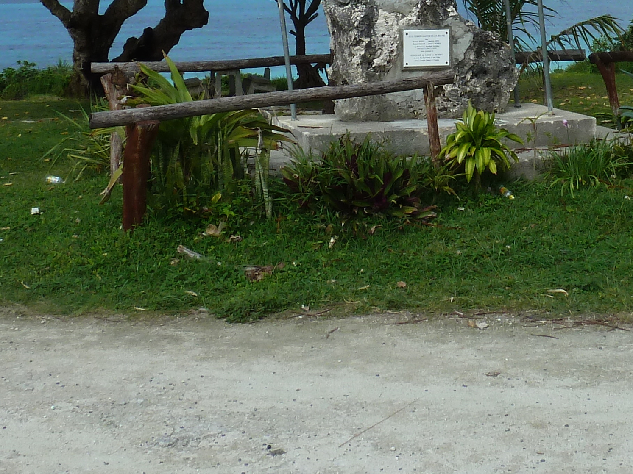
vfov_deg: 20.6
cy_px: -79
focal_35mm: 67
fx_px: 1225
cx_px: 465
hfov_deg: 28.6
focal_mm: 4.1
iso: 80
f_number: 5
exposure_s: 1/400
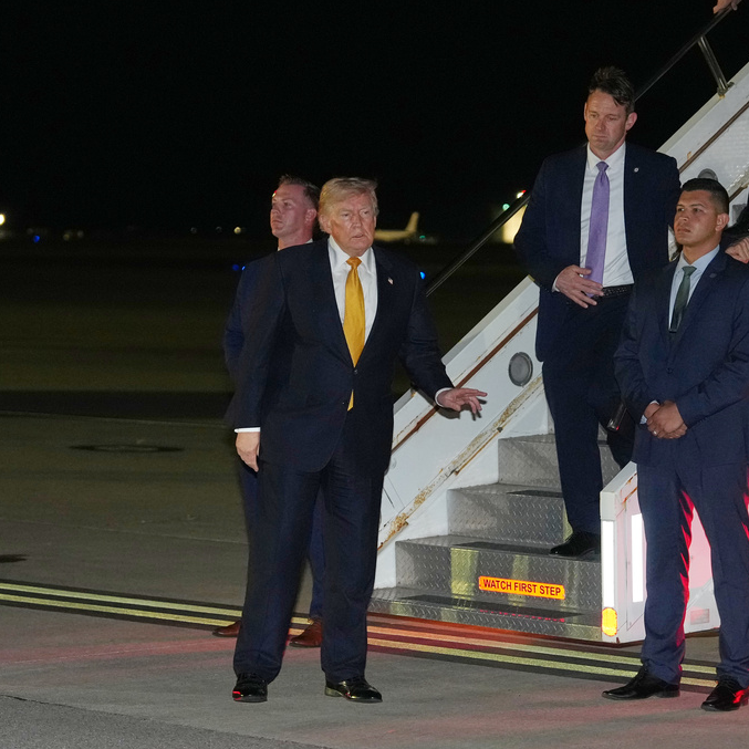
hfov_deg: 12.9
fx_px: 3305
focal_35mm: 135
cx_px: 339
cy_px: 374
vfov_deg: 12.9
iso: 3200
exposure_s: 1/160
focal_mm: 70
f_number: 2.8
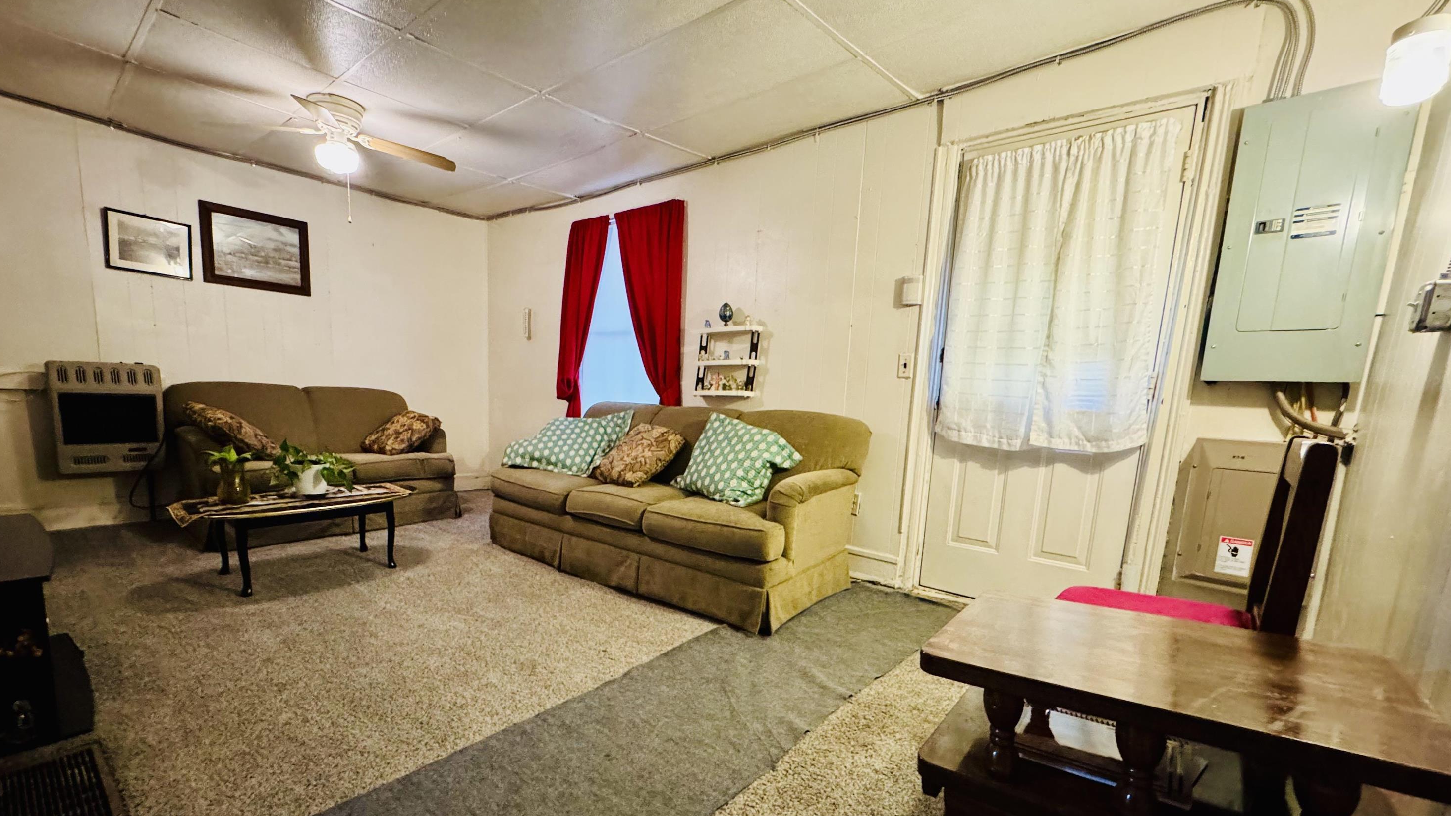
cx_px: 693
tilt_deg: -8.3
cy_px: 487
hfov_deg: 99.3
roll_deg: -1.9
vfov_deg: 66.5
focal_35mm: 16
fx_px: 616
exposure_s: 1/40
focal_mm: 2.22
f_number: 2.2
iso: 800
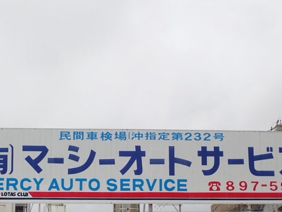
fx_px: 627
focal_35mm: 77
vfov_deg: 19.0
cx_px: 130
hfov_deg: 25.3
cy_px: 151
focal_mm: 8.41
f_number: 4.5
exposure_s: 1/320
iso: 100
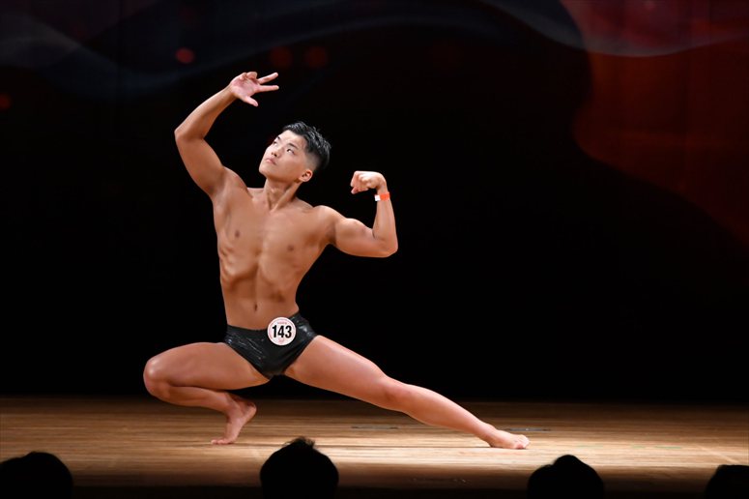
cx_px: 374
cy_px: 250
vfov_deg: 5.1
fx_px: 5615
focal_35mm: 270
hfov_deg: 7.6
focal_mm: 180
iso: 3200
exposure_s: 1/400
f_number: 5.6
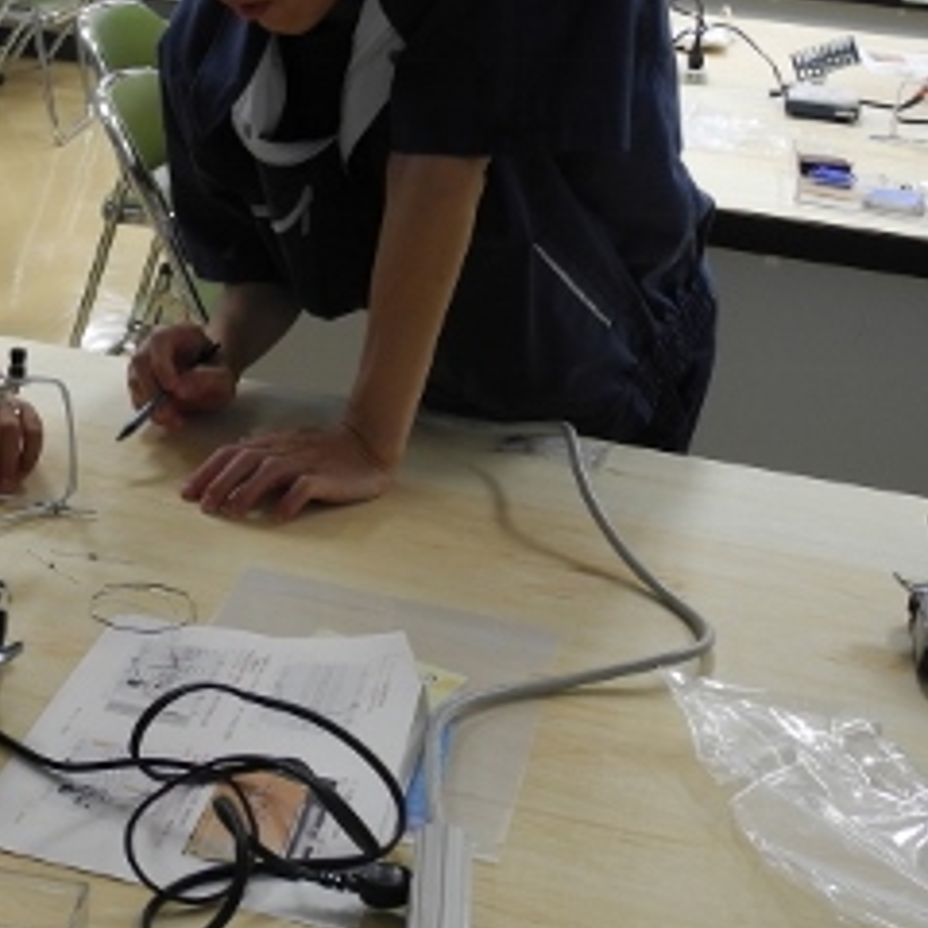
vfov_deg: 26.0
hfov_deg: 24.5
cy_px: 305
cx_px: -62
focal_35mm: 66
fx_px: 2002
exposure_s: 1/50
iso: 100
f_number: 2.8
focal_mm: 6
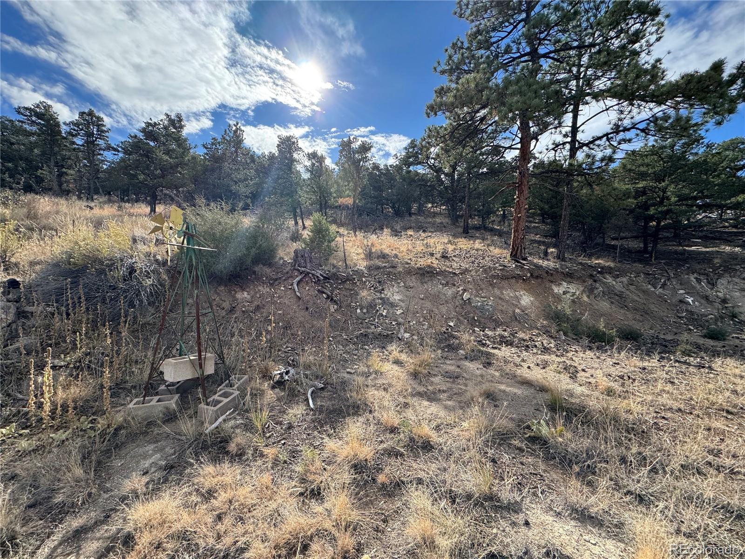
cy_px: 280
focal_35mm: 14
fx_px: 301
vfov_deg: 85.7
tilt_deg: +0.2
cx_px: 372
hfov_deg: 102.1
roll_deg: -1.4
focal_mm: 2.22
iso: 40
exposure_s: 1/749
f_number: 2.2
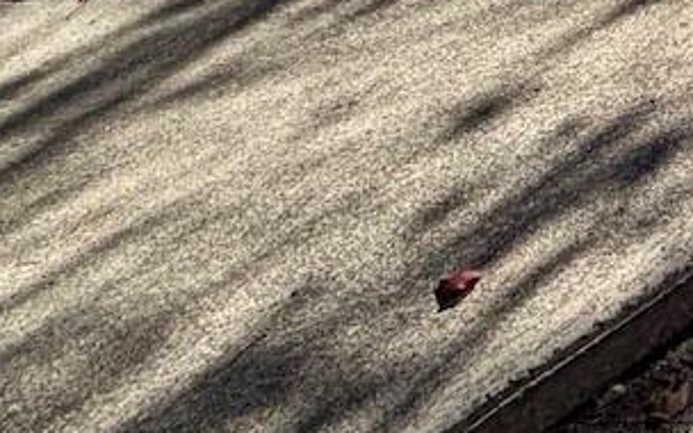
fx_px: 1473
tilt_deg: -1.8
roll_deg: -0.8
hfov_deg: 16.3
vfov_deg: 11.3
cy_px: -816
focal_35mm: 78
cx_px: 1543
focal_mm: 2.22
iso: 32
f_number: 2.2
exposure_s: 1/1050
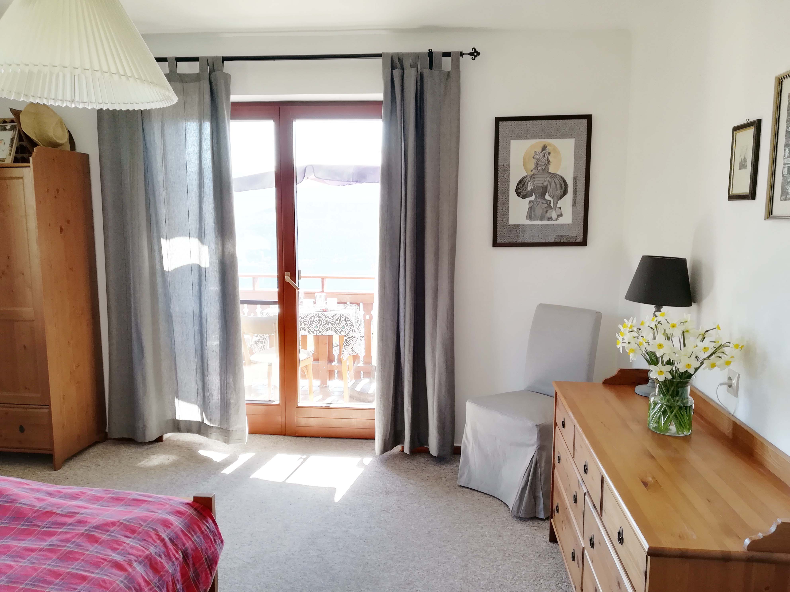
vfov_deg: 53.1
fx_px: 593
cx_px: 395
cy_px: 296
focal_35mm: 26
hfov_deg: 67.3
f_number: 2.2
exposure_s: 1/50
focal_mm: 3.83
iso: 50
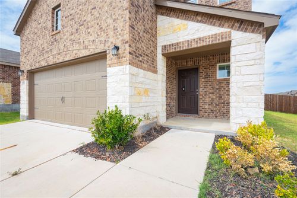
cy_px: 99
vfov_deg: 73.8
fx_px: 132
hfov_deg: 96.7
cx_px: 148
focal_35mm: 16
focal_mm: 16
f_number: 7.1
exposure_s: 1/125
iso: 100
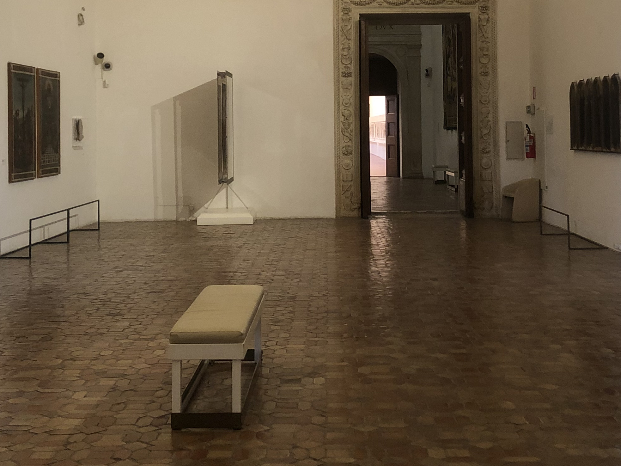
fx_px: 1023
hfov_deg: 33.8
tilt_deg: +1.0
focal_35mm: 57
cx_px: 313
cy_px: 98
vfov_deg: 25.3
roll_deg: +1.3
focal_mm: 4
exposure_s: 1/17
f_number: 1.8
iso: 80
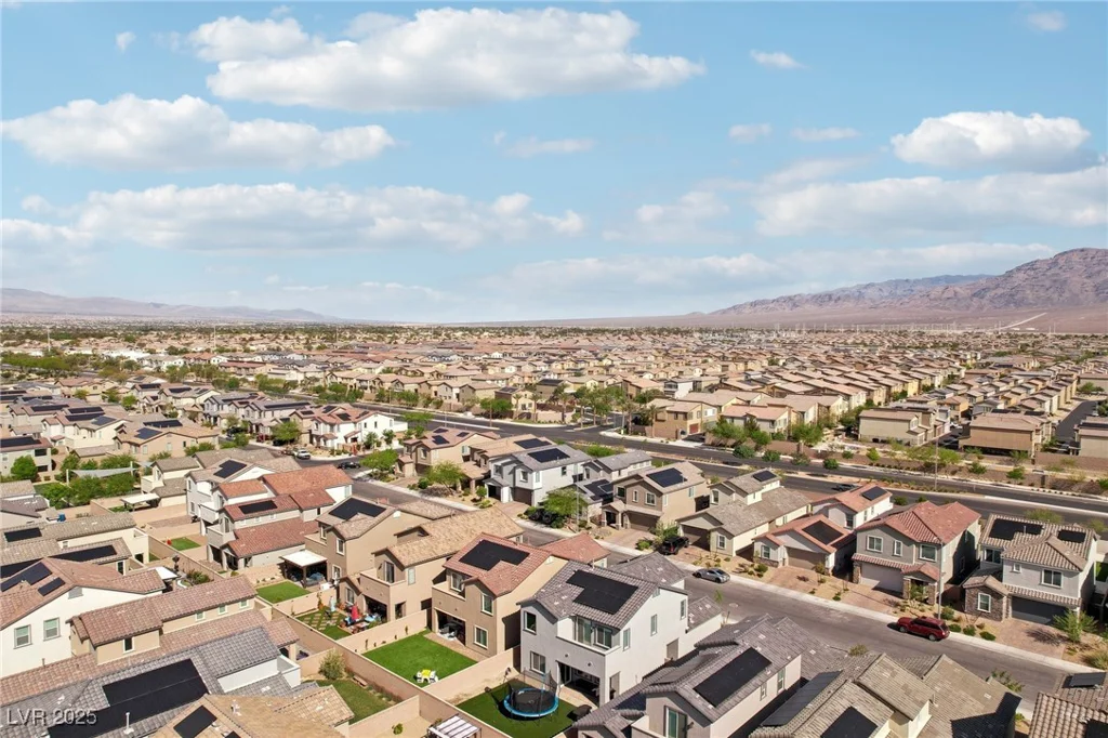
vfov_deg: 57.2
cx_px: 554
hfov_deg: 78.6
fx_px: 677
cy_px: 369
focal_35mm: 22
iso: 100
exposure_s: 1/2000
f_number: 2.8
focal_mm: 8.4
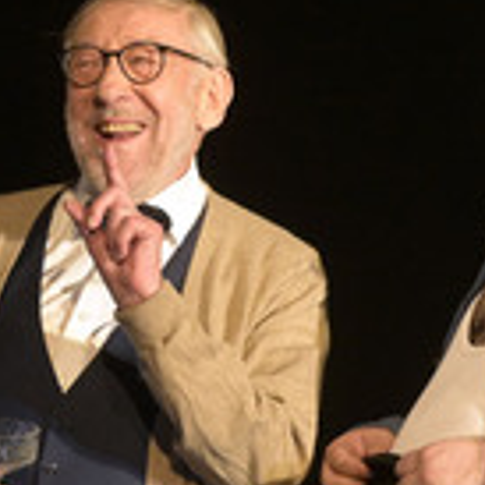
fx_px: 9321
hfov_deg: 3.0
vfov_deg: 3.0
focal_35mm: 588
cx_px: 168
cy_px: 411
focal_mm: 210
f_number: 5.6
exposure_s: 1/640
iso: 8000
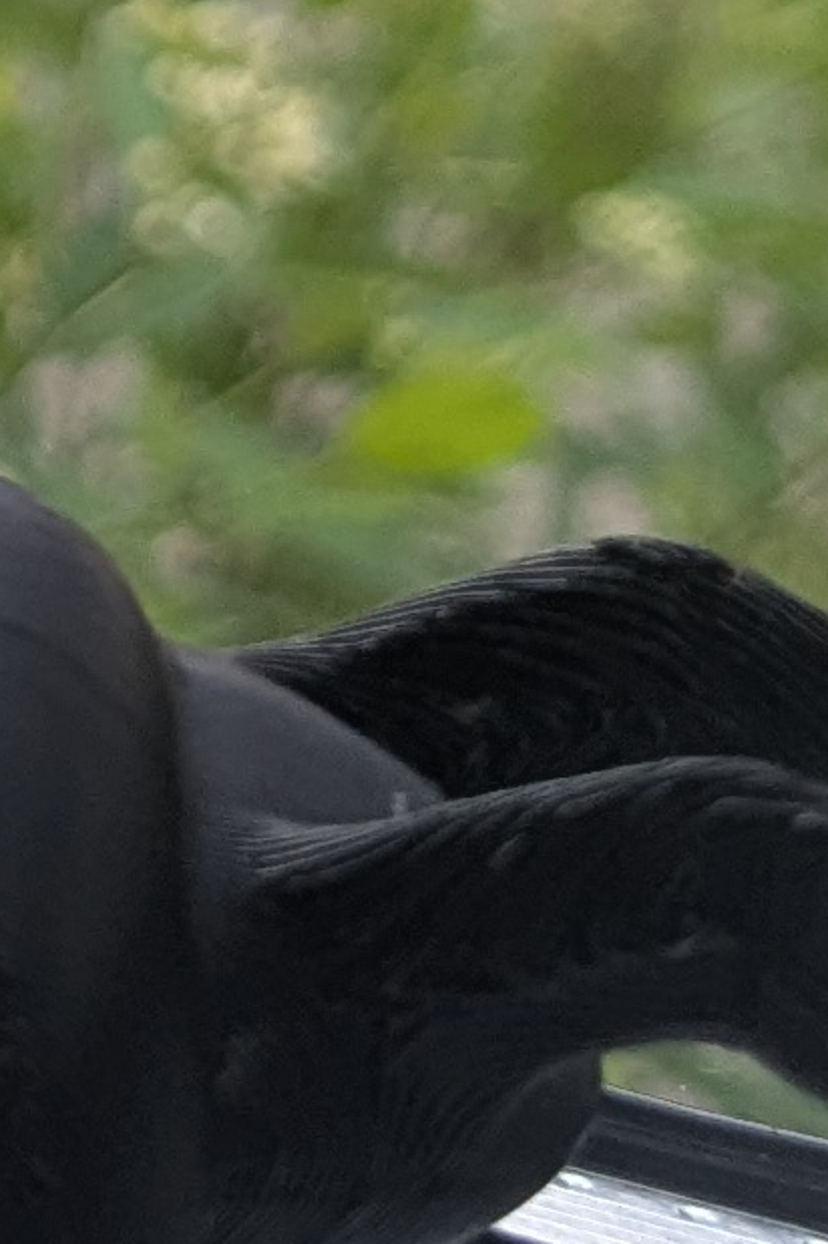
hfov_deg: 7.1
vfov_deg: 10.8
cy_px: -653
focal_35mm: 183
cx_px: -1055
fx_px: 6320
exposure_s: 1/169
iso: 49
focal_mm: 4.38
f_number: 1.73
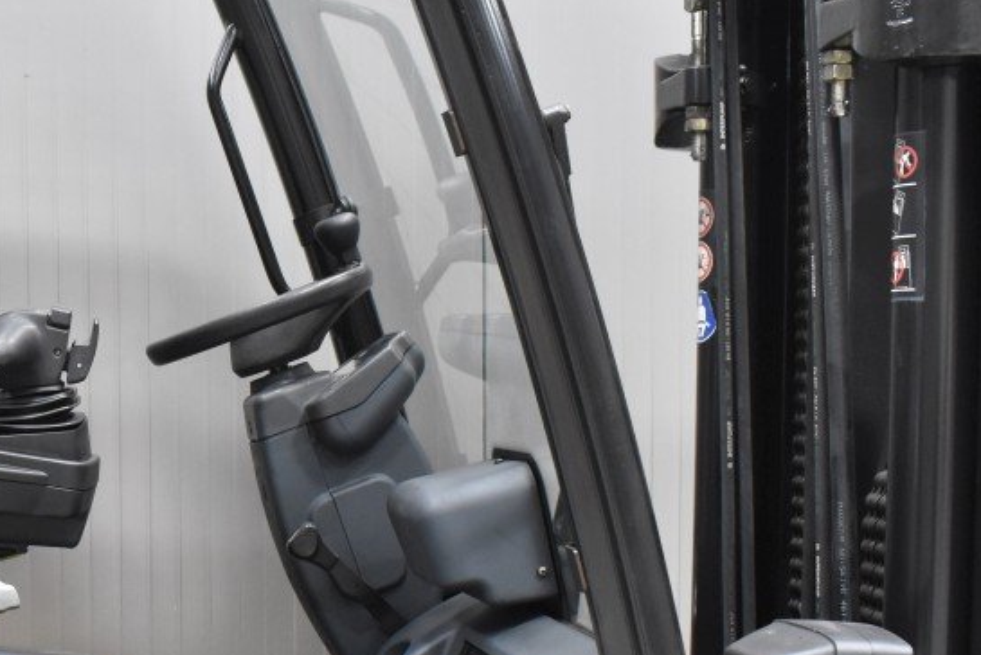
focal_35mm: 66
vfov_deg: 20.4
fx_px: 1799
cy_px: 509
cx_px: 22
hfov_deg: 28.8
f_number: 5
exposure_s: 1/20
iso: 1600
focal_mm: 20
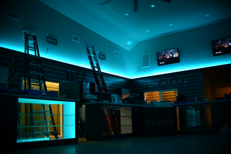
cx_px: 116
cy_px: 77
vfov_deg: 37.9
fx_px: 225
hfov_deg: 54.4
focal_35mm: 35
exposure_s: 1/30
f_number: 1.8
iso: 320
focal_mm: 35
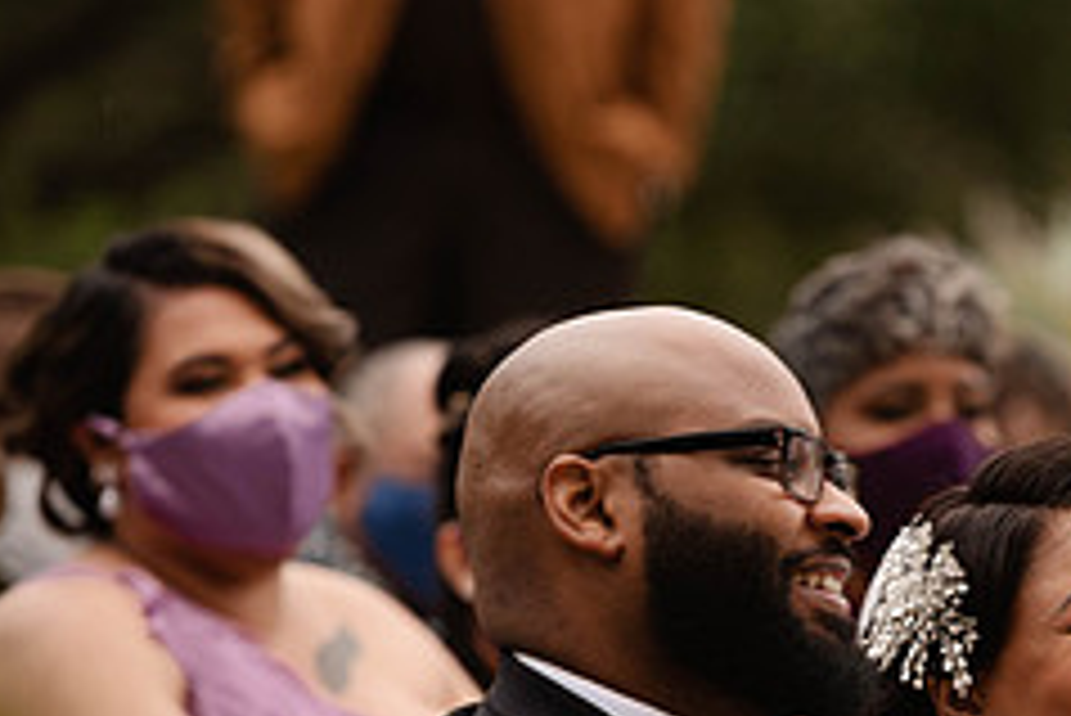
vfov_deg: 2.8
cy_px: 759
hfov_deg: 4.2
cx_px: 788
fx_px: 14496
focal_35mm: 487
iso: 500
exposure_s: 1/250
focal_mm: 200
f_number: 3.5
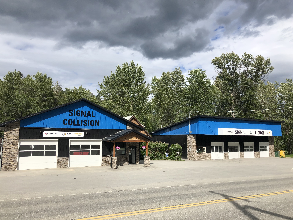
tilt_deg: +8.0
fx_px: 237
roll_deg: -0.1
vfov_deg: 49.7
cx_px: 146
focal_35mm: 28
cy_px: 110
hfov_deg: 63.4
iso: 20
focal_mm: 4
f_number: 1.8
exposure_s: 1/3003
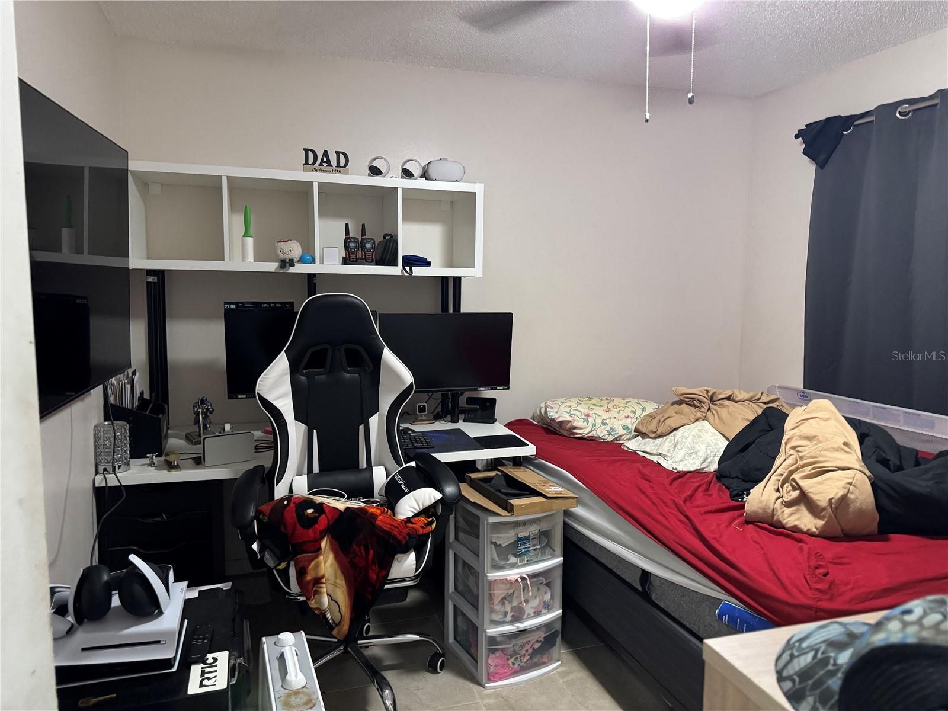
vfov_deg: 56.8
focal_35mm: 24
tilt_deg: -5.3
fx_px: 657
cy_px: 356
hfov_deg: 71.6
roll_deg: -0.6
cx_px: 474
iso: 800
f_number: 1.78
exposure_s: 1/40
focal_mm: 6.76
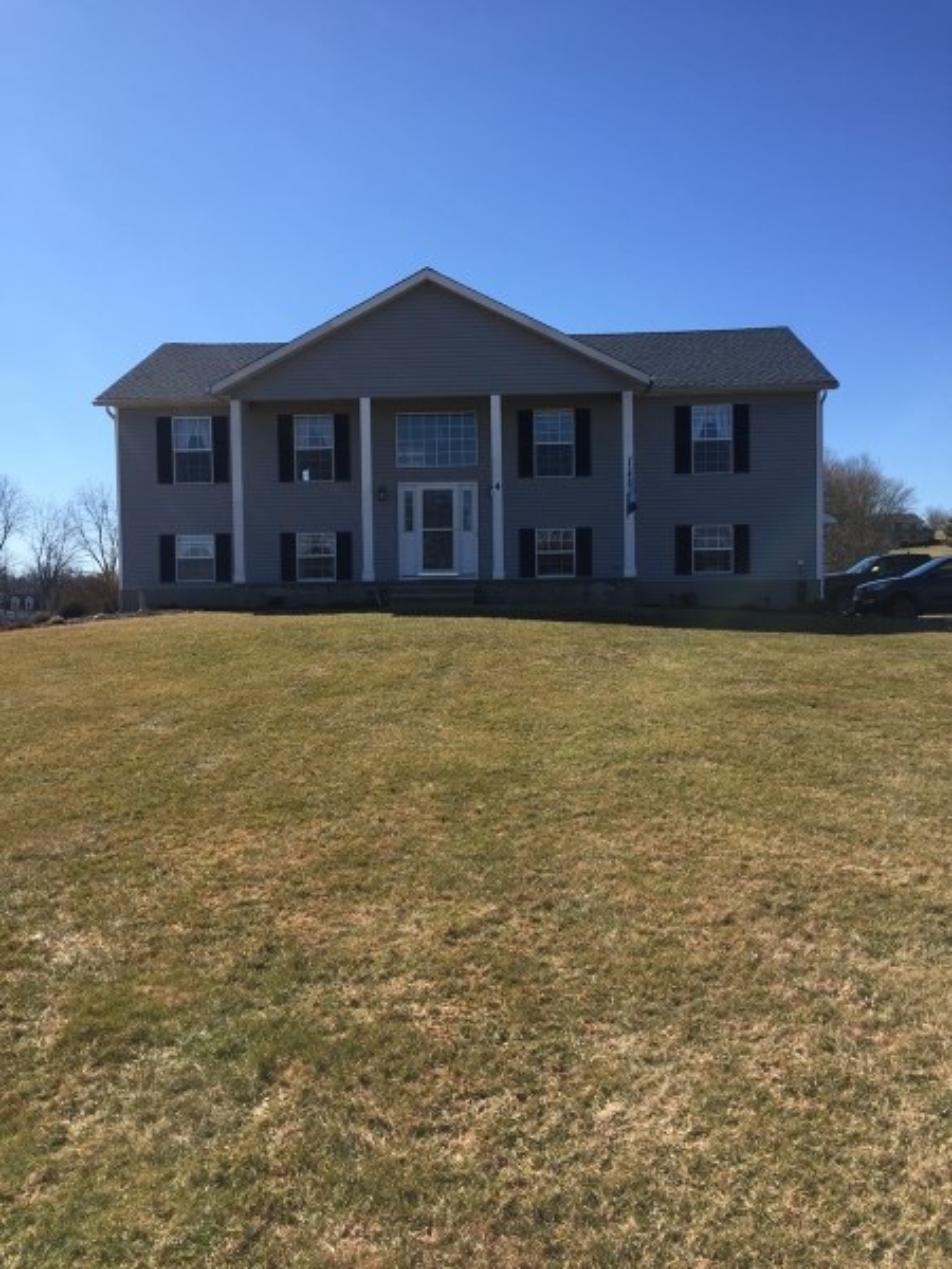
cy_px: 634
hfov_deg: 48.2
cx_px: 476
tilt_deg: -2.2
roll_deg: +0.9
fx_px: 1063
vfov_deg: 61.7
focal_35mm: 29
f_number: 2.2
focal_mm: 4.15
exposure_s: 1/1883
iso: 32
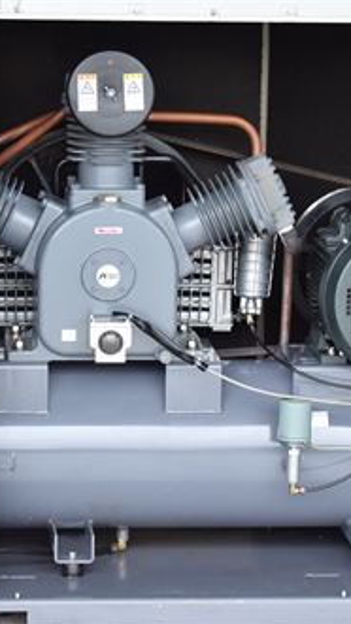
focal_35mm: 166
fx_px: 2749
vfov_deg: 13.0
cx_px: 202
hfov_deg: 7.3
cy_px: 313
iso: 1250
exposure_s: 1/400
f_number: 6.3
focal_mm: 70
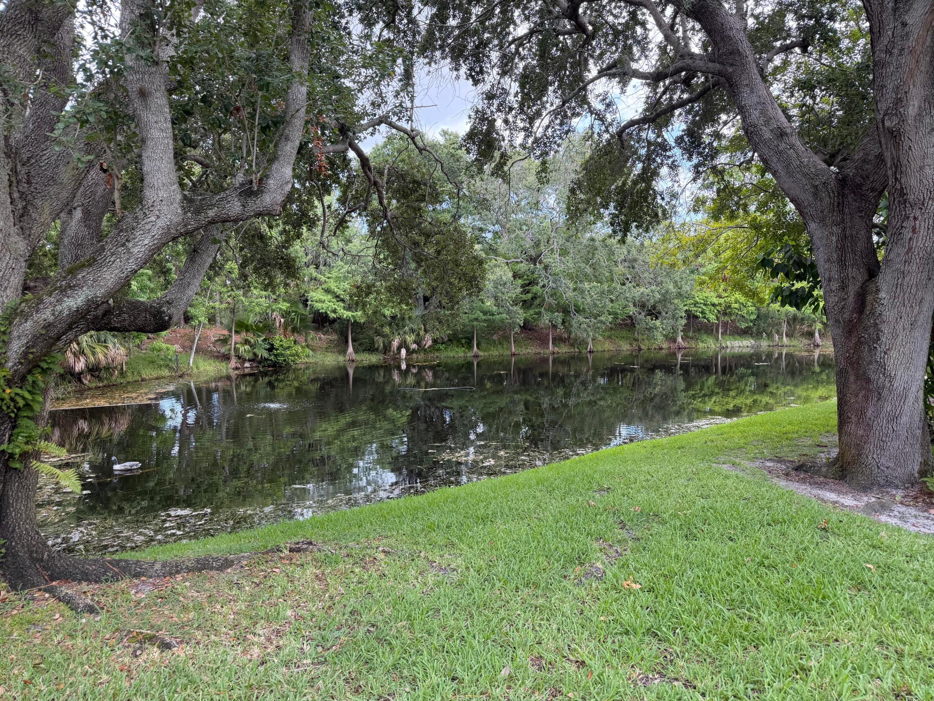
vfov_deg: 56.8
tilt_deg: -5.0
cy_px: 350
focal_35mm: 24
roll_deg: +0.9
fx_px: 648
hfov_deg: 71.6
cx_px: 467
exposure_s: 1/281
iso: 80
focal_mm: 6.76
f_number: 1.78
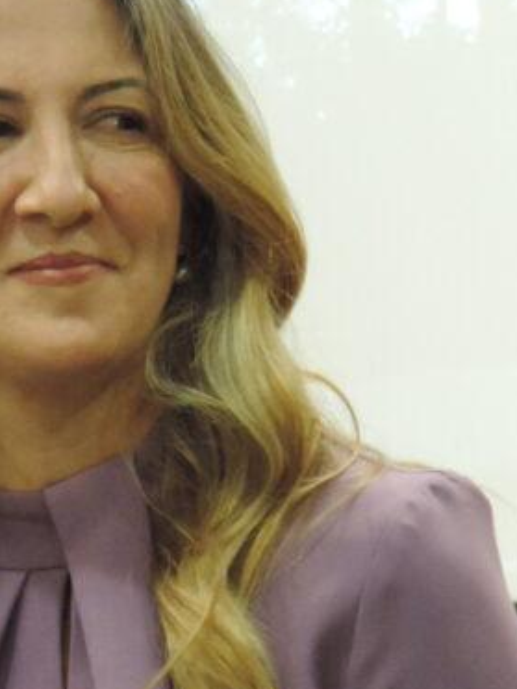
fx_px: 10953
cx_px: 204
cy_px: 628
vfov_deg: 3.6
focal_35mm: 550
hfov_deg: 2.7
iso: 800
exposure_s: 1/15
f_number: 4.6
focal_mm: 35.6
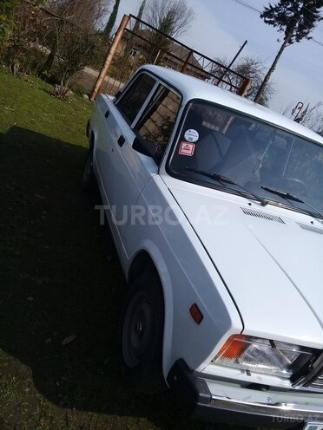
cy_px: 215
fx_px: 386
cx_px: 162
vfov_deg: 58.4
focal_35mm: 31
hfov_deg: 45.4
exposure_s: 1/1969
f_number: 2.2
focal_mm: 3.3
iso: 50
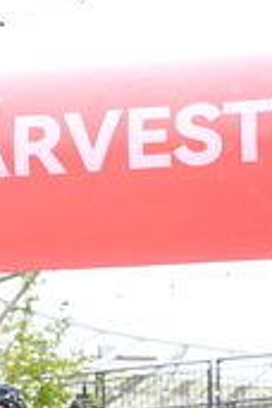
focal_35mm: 225
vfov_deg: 9.0
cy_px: 515
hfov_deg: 6.1
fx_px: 2550
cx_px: -4
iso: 2000
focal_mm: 70
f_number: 4
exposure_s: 1/640
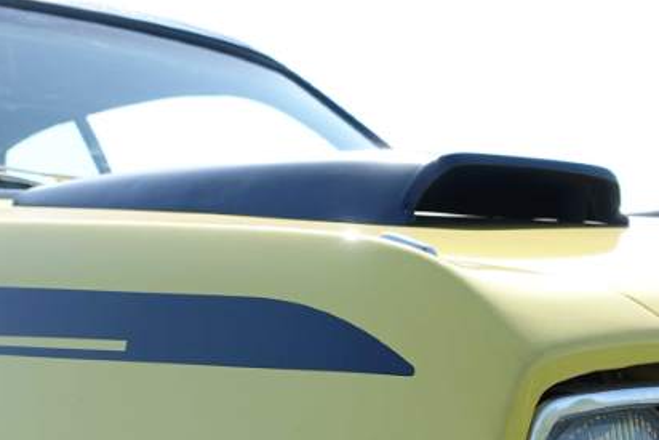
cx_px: 582
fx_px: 1740
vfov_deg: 13.9
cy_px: 547
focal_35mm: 95
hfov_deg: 21.0
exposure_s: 1/500
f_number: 4
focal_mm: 12.48
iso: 125
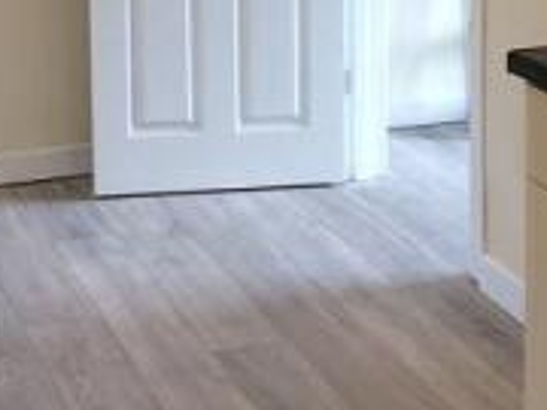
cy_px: -166
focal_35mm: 94
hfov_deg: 20.8
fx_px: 1485
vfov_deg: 14.8
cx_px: 160
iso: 64
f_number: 2.2
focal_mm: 4.15
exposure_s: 1/100
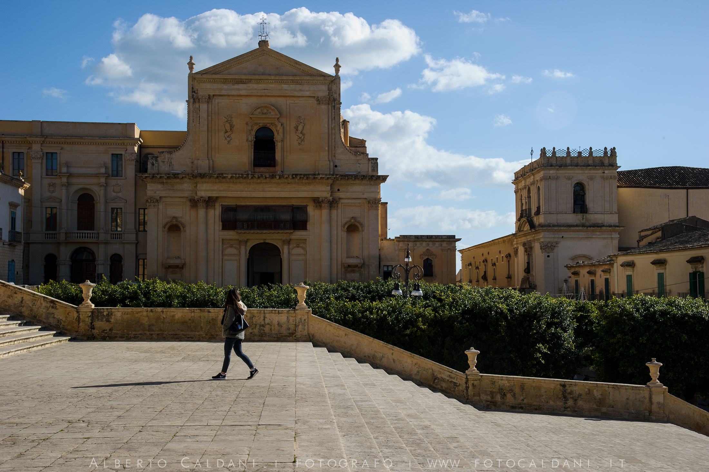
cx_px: 354
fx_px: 984
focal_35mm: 50
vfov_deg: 27.0
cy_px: 236
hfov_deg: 39.6
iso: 200
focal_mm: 50
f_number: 11
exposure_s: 1/320
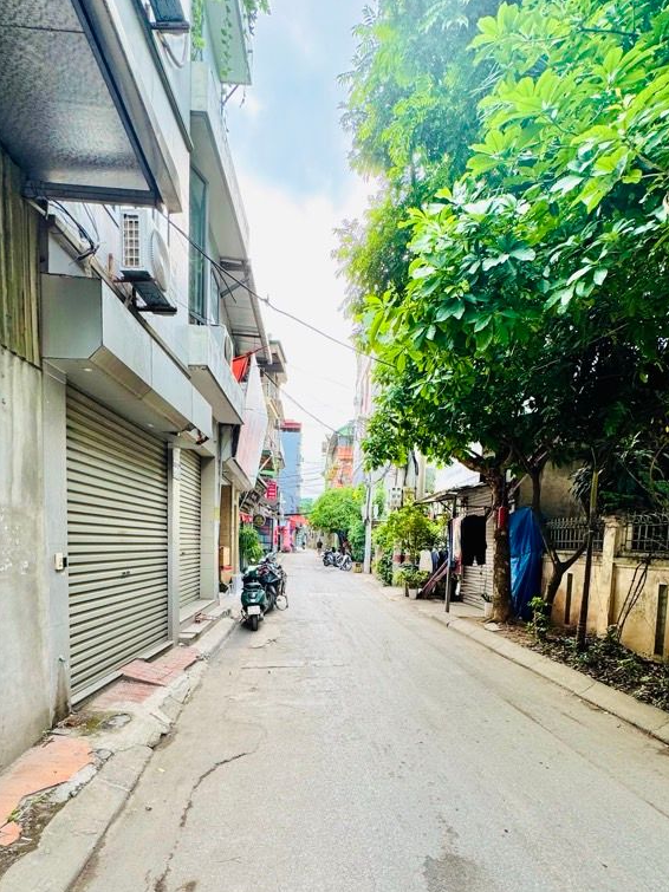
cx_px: 333
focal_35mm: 19
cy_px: 582
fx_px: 490
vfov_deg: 82.3
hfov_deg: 68.7
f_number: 2.2
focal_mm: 2.22
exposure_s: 1/198
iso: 40
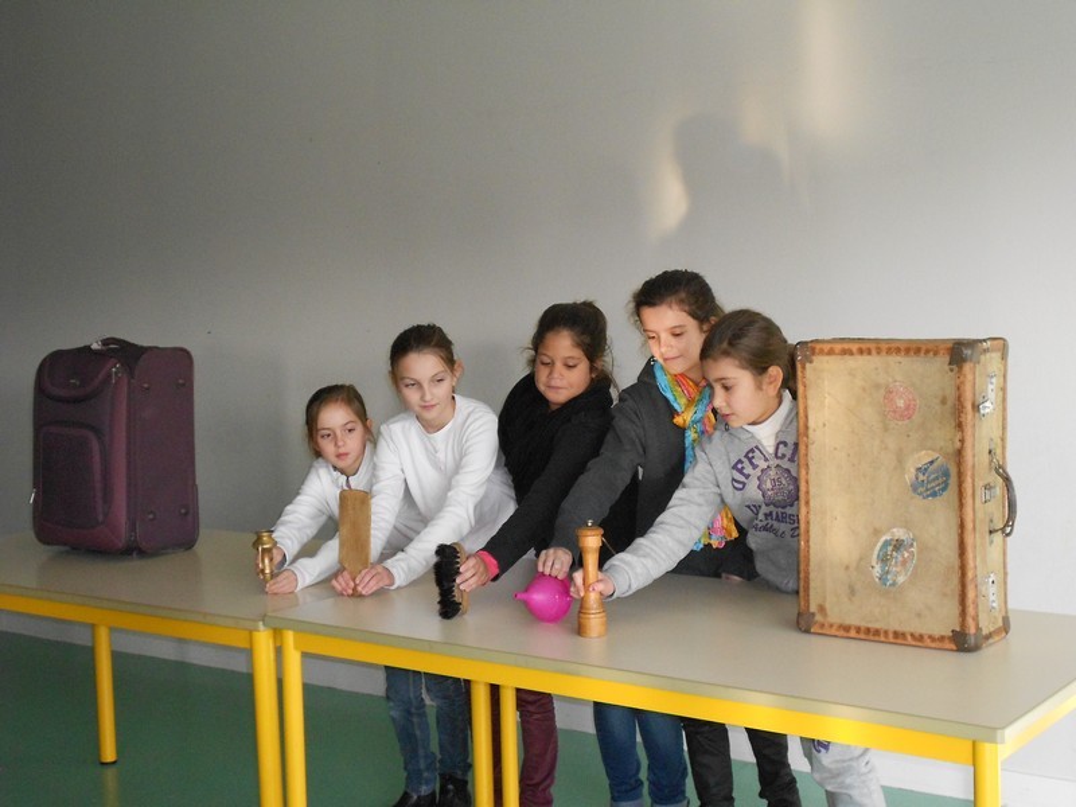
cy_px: 404
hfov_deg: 38.9
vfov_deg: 29.7
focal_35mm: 49
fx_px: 1523
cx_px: 538
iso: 400
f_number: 4.5
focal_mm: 9
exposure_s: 1/60
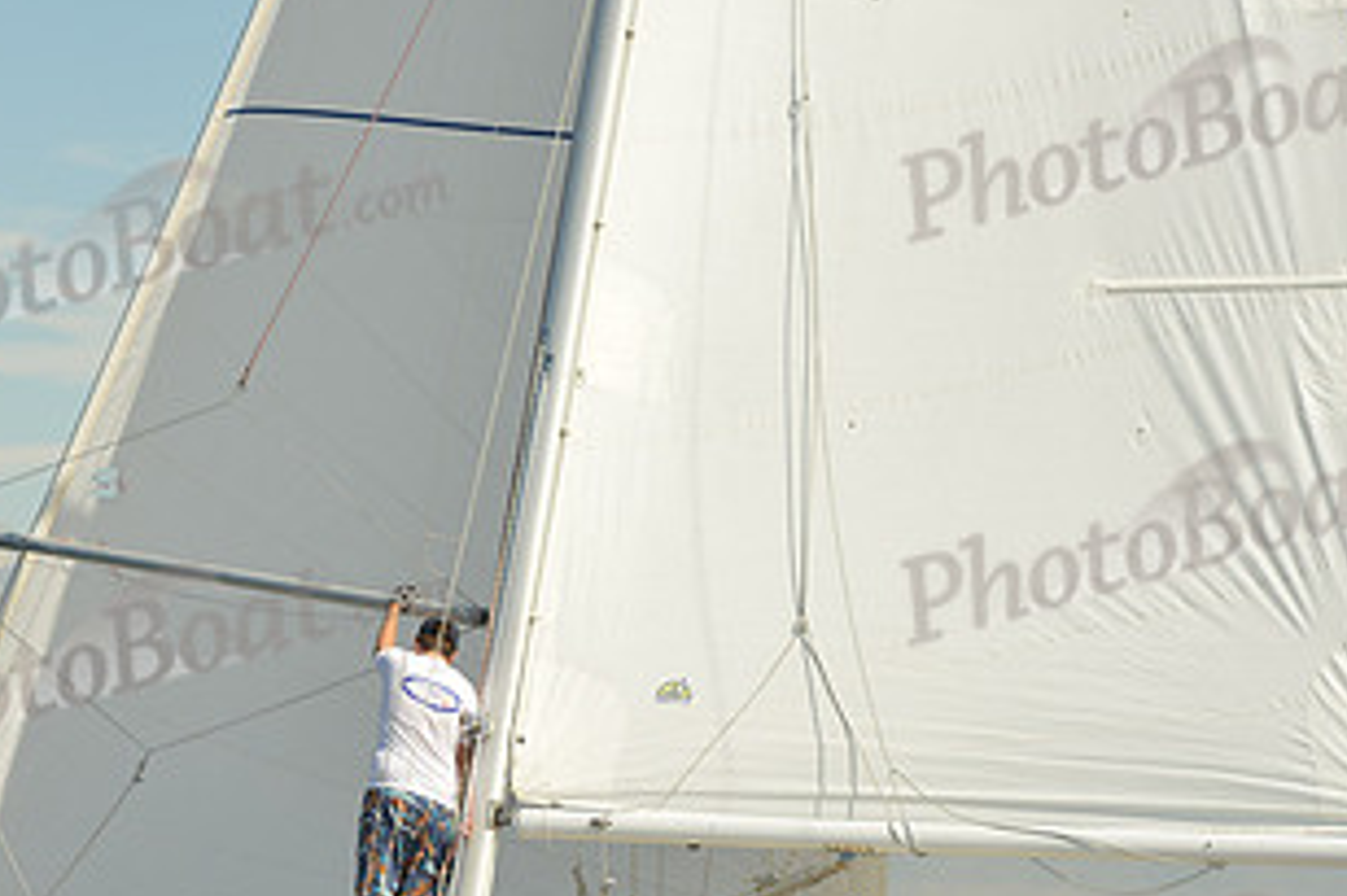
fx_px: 7404
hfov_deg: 10.4
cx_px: 678
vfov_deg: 6.9
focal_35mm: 198
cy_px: 820
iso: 320
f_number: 9
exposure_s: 1/1250
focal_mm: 105
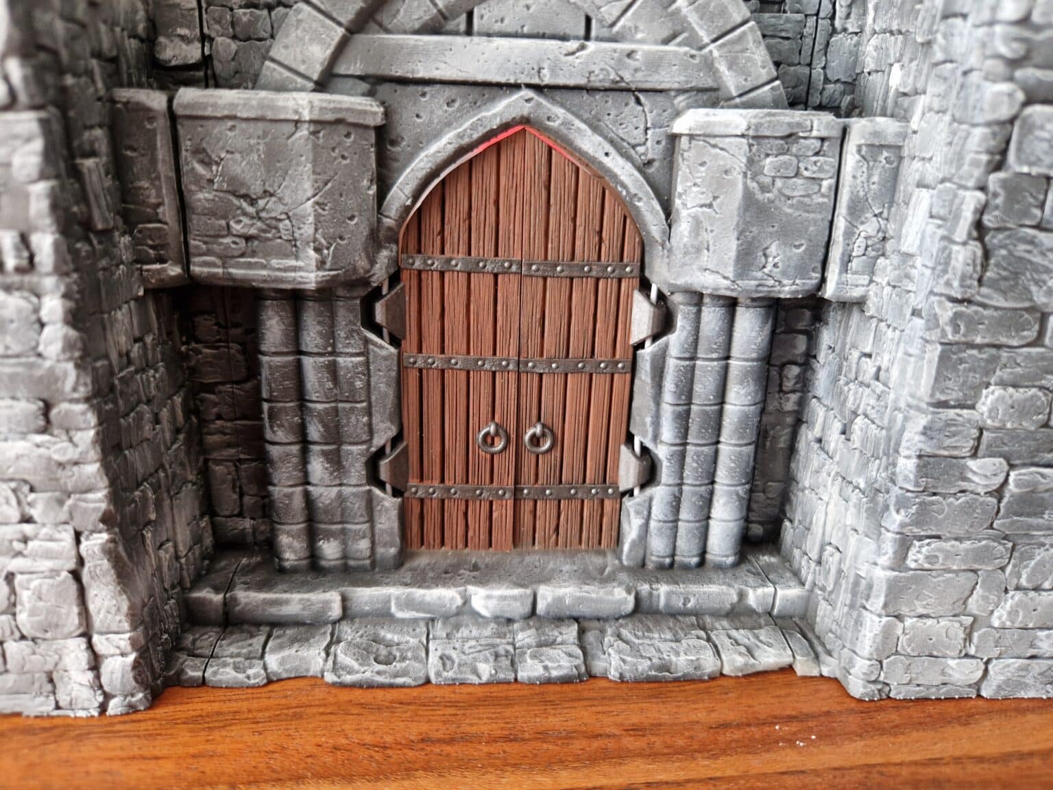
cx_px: 526
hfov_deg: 73.9
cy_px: 395
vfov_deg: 58.9
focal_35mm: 23
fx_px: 700
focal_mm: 5.4
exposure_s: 1/100
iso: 64
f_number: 1.8
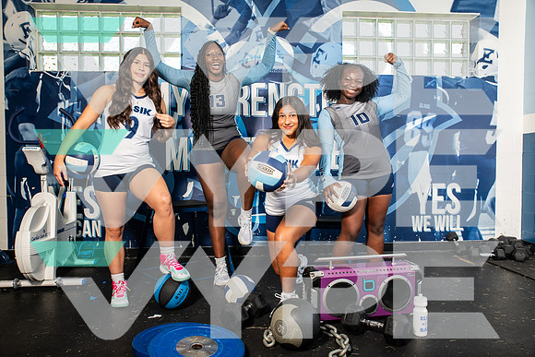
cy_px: 178
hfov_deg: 58.7
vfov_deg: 41.1
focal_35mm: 32
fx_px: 476
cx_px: 268
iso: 250
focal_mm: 32
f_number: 7.1
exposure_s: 1/250
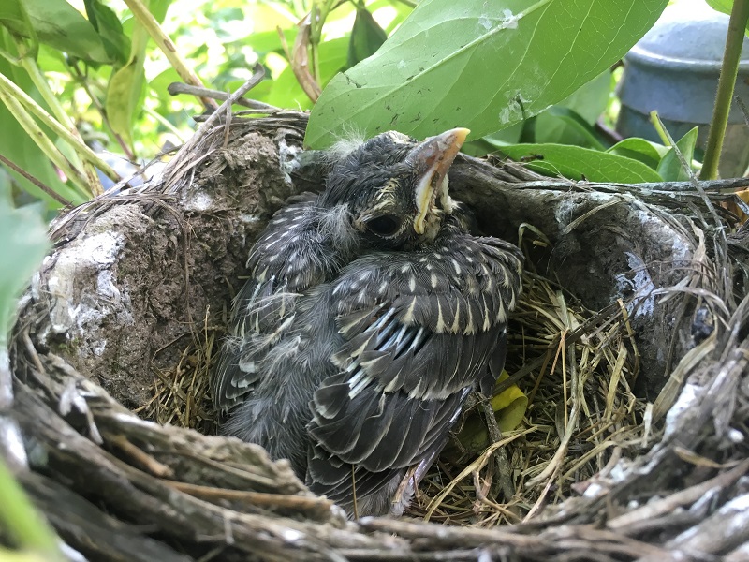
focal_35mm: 29
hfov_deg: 61.7
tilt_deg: -37.5
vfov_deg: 48.2
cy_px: 281
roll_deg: -0.4
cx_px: 374
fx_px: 627
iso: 50
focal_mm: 4.15
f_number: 2.2
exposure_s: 1/30
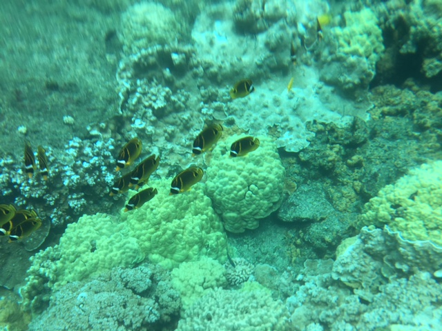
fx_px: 370
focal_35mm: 29
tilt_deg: -26.2
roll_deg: +5.3
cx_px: 221
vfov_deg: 48.2
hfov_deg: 61.7
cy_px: 166
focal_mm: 4.15
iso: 25
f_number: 2.2
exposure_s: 1/478
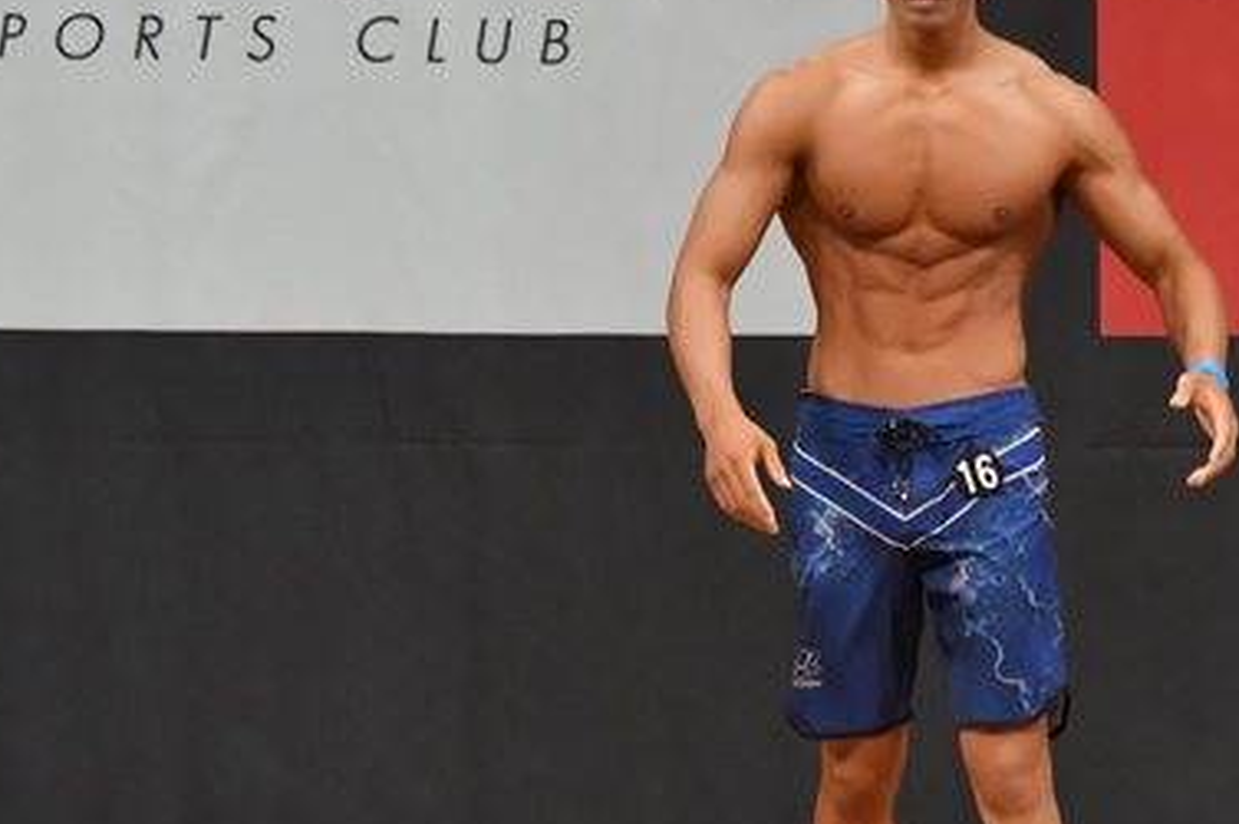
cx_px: 806
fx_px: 17021
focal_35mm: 495
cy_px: 485
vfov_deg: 2.8
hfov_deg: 4.2
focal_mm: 160
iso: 6400
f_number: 5.6
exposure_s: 1/400
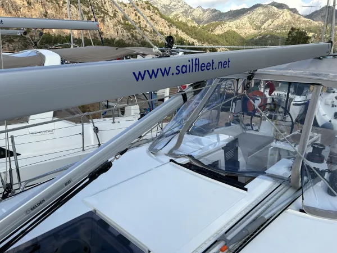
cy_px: 126
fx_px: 253
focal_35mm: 26
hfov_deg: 67.3
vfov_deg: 53.1
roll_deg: +0.9
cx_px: 168
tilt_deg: -16.3
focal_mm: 5.7
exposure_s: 1/1645
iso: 50
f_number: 1.5
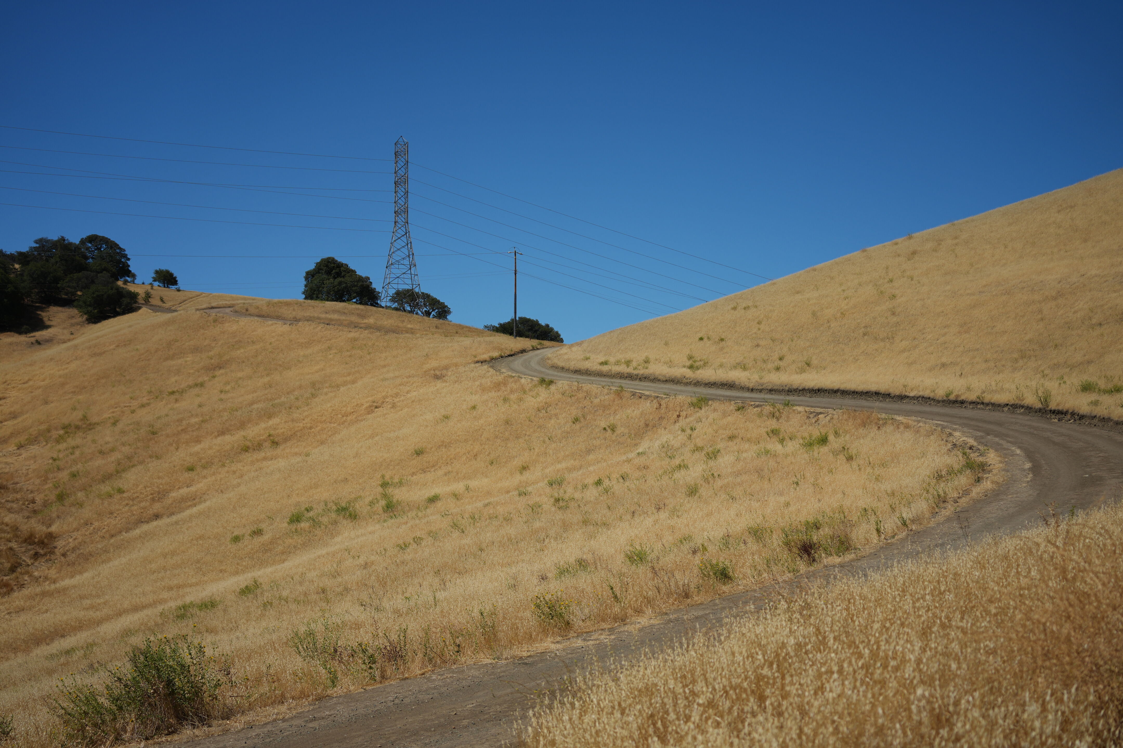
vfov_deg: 27.0
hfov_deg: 39.6
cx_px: 562
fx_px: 1560
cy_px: 374
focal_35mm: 50
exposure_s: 1/2500
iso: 125
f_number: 4.5
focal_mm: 50
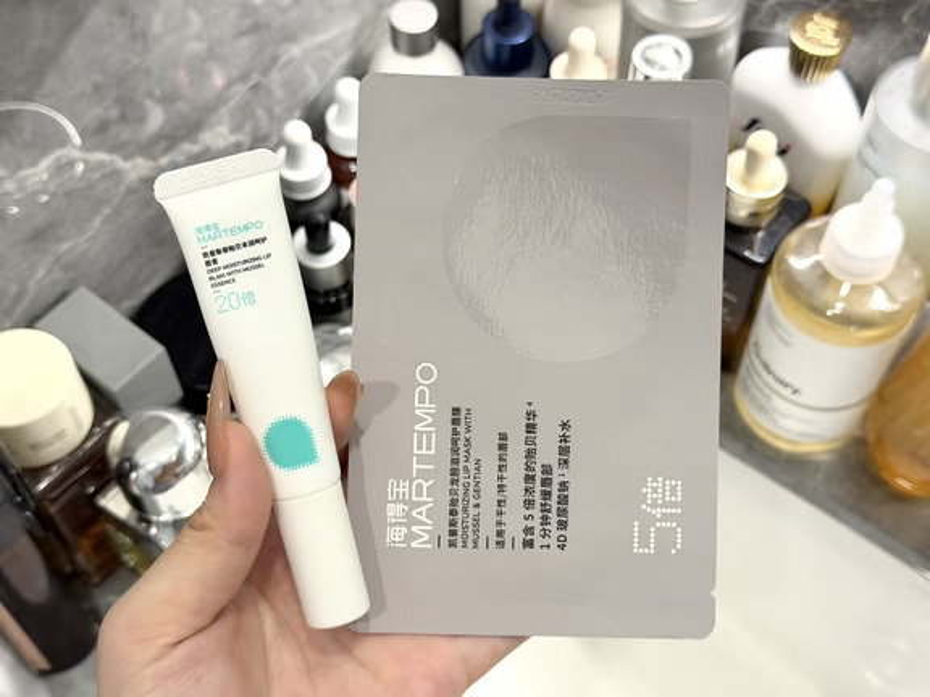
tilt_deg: -56.8
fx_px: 1290
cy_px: 348
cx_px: 465
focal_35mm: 48
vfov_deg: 30.3
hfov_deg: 39.7
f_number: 1.78
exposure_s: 1/50
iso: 64
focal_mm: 6.76
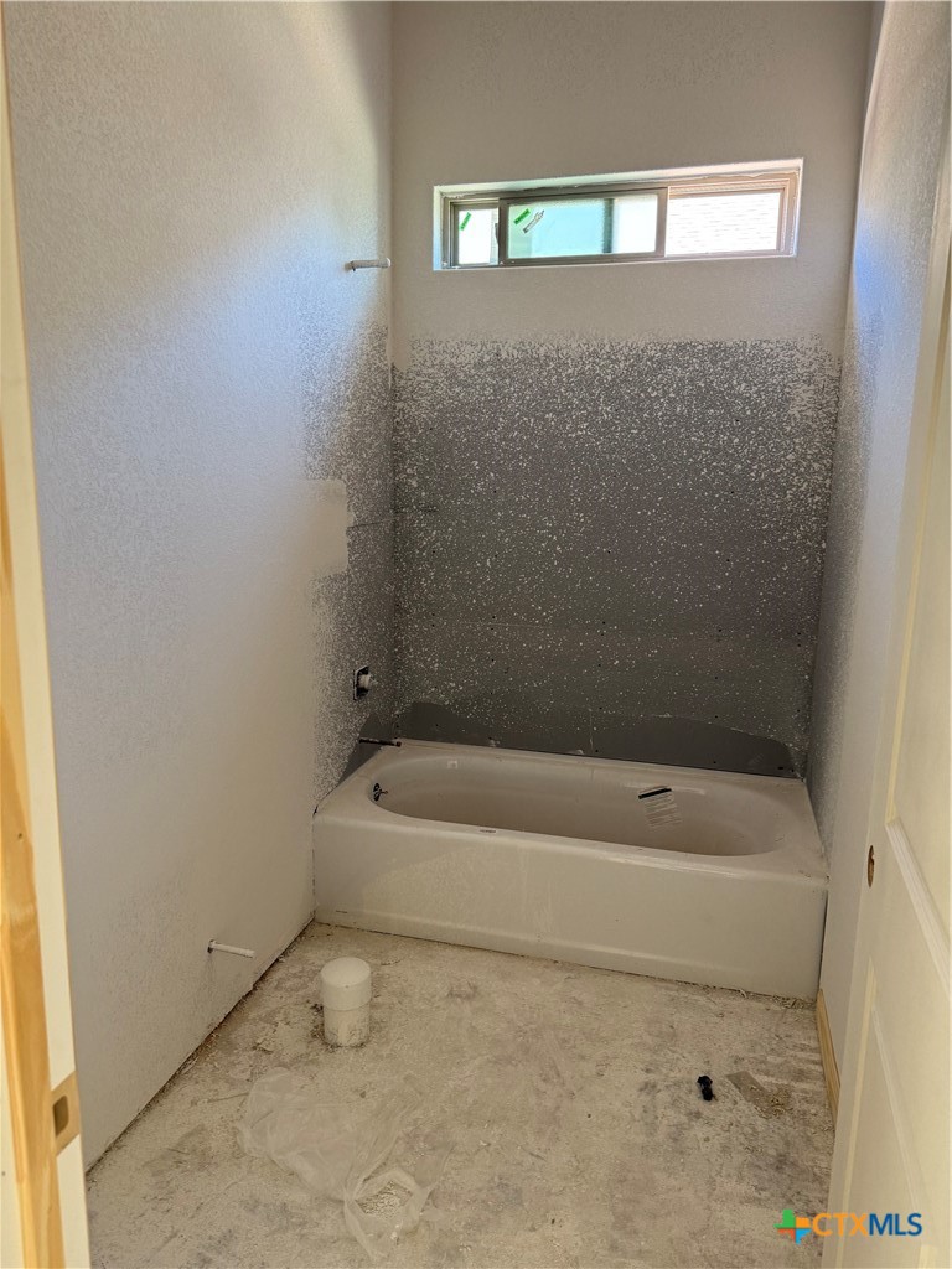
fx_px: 880
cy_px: 634
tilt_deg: -11.5
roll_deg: -1.0
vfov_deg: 71.6
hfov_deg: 56.8
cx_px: 476
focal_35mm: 24
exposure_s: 1/76
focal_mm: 6.76
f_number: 1.78
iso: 200
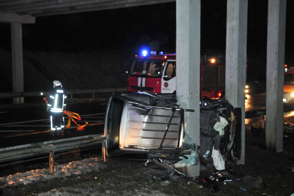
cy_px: 98
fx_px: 514
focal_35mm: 63
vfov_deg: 21.6
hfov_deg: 31.9
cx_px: 147
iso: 1600
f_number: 4.8
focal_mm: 42
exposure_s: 1/30
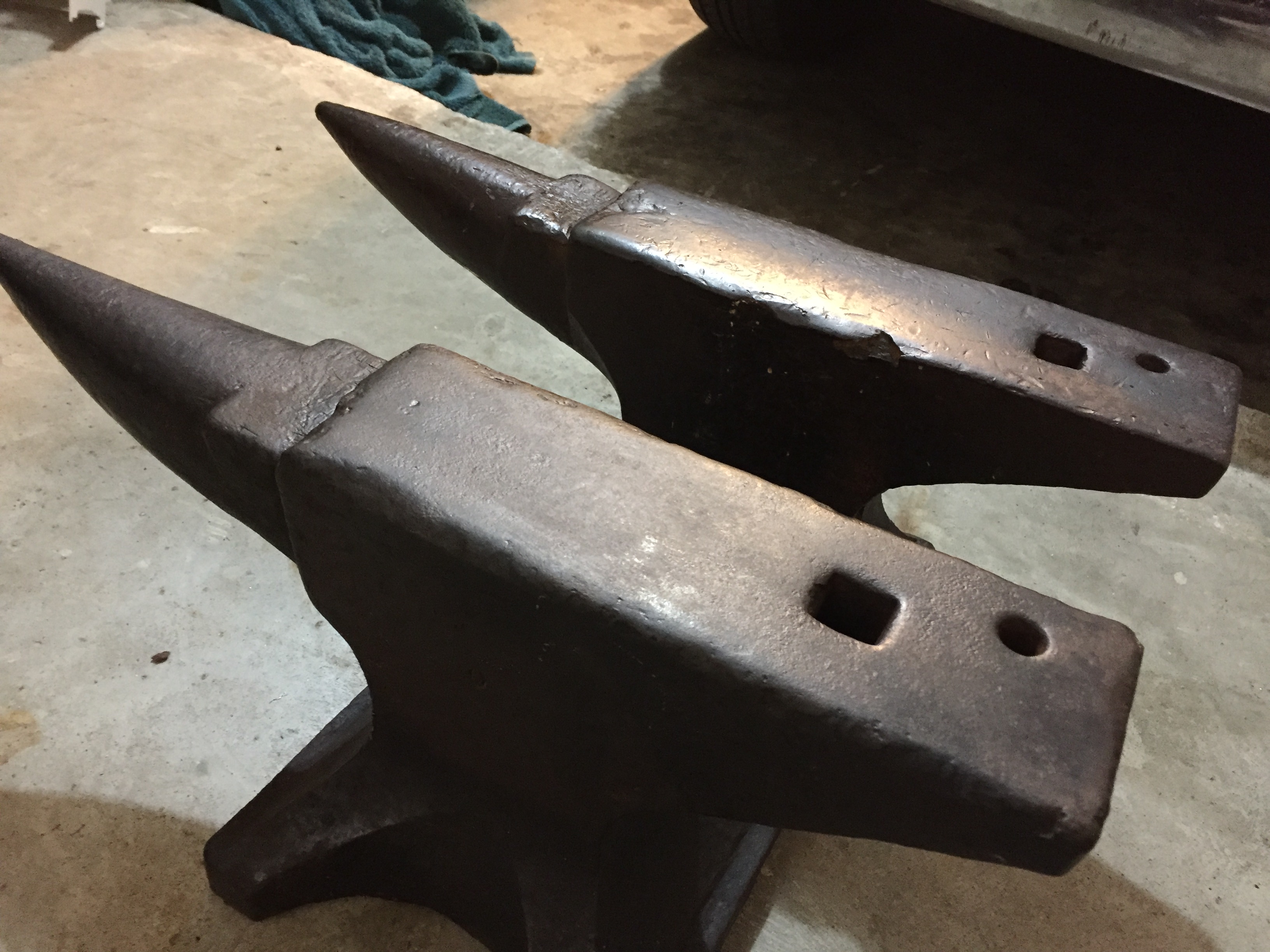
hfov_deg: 61.7
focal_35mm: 29
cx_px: 635
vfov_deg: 48.2
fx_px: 1064
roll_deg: -10.7
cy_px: 476
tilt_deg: -41.4
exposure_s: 1/15
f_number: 2.2
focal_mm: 4.15
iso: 500
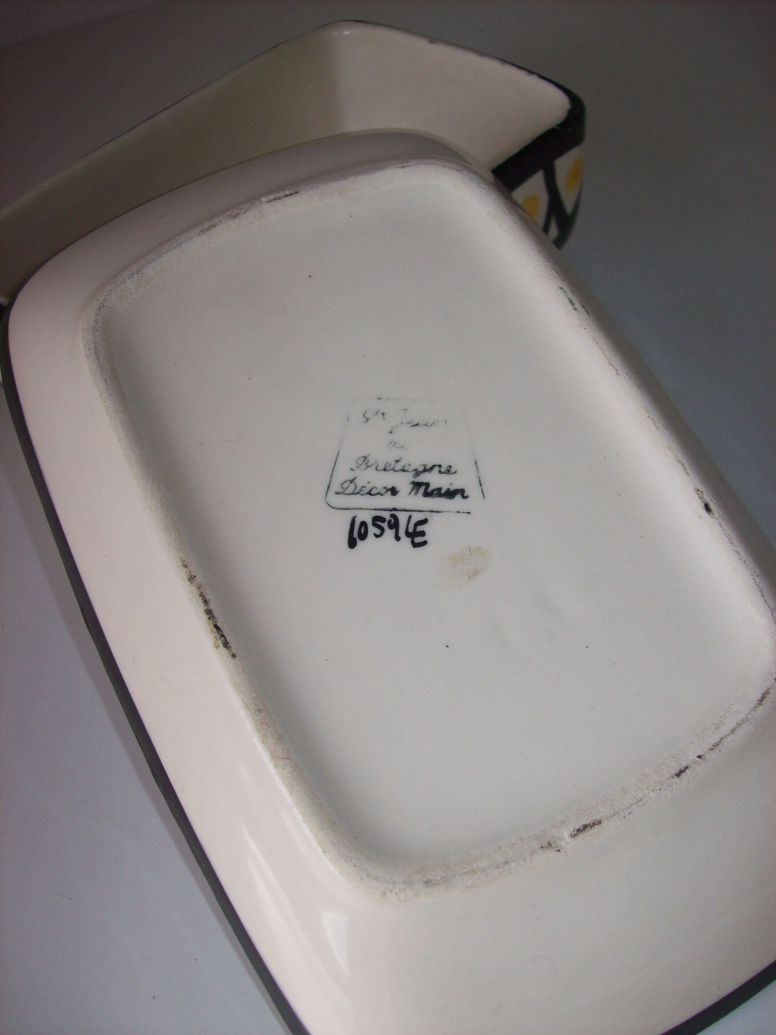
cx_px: 388
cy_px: 518
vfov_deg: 51.4
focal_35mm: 36
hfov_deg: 39.6
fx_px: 1077
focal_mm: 6
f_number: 2.7
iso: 80
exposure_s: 1/64
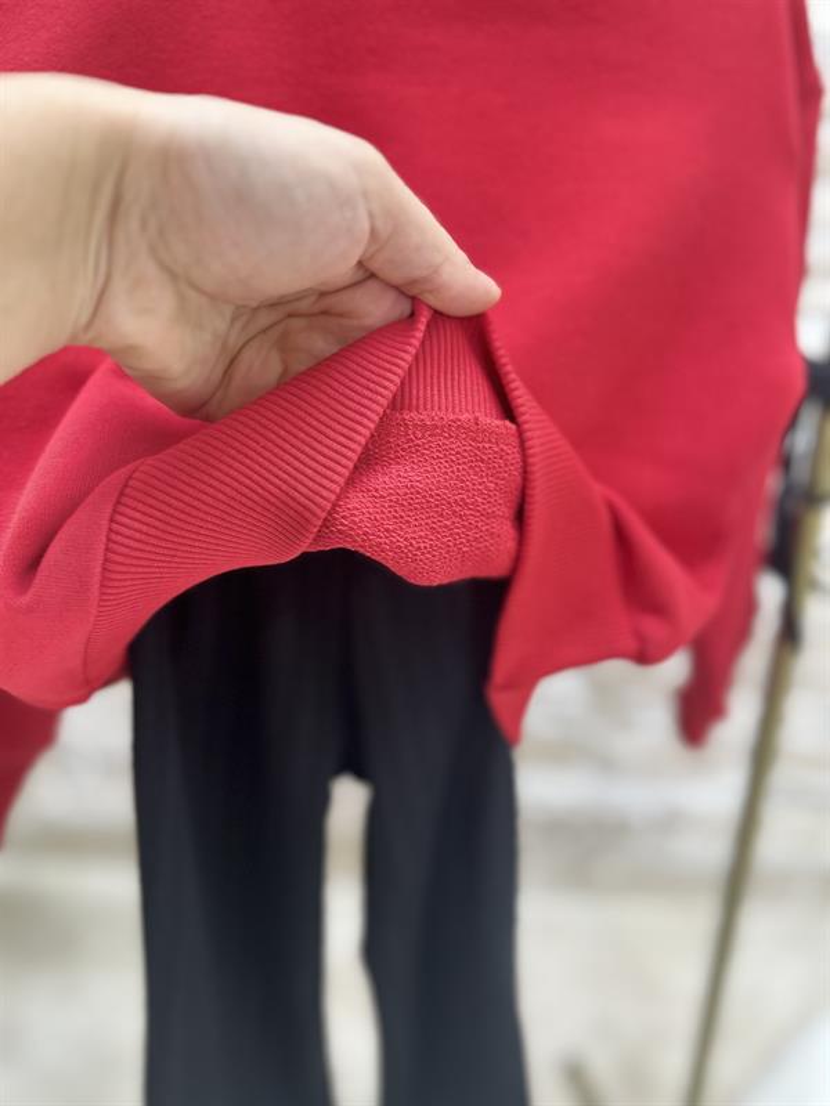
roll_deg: -1.2
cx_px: 415
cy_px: 553
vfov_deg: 71.6
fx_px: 767
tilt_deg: -22.9
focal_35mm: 24
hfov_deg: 56.8
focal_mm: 6.86
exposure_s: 1/50
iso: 200
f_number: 1.78
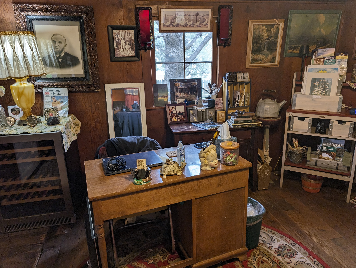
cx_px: 183
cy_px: 136
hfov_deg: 69.3
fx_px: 257
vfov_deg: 55.0
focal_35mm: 25
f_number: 1.68
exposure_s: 1/60
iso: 59
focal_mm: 6.9
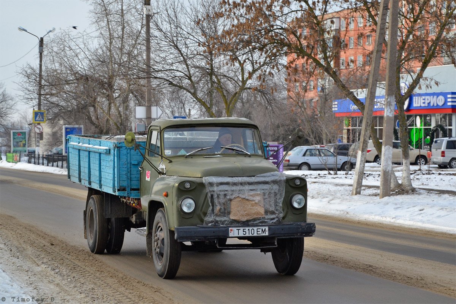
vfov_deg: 15.7
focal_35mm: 87
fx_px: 1102
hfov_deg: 23.4
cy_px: 152
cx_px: 228
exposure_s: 1/250
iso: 140
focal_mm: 58
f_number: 6.3
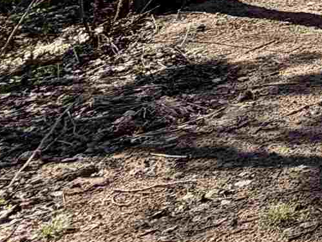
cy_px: -266
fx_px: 800
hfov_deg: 13.7
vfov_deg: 14.0
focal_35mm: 86
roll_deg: -0.6
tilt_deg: +3.1
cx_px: 825
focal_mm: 2.22
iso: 40
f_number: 2.2
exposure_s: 1/506
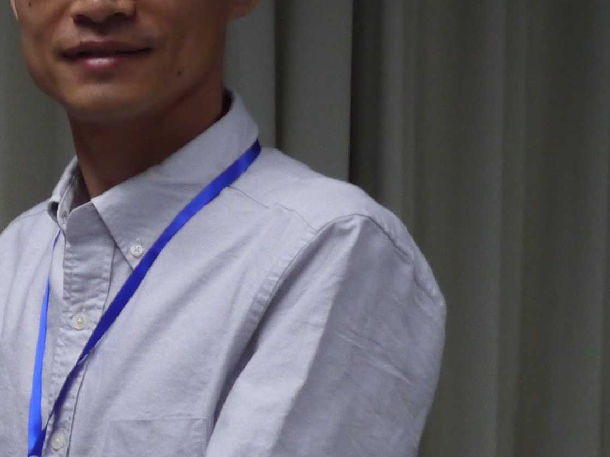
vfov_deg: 5.5
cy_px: 285
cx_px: -469
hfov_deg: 7.1
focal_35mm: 271
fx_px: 4775
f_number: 5.6
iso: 800
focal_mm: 38
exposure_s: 1/80
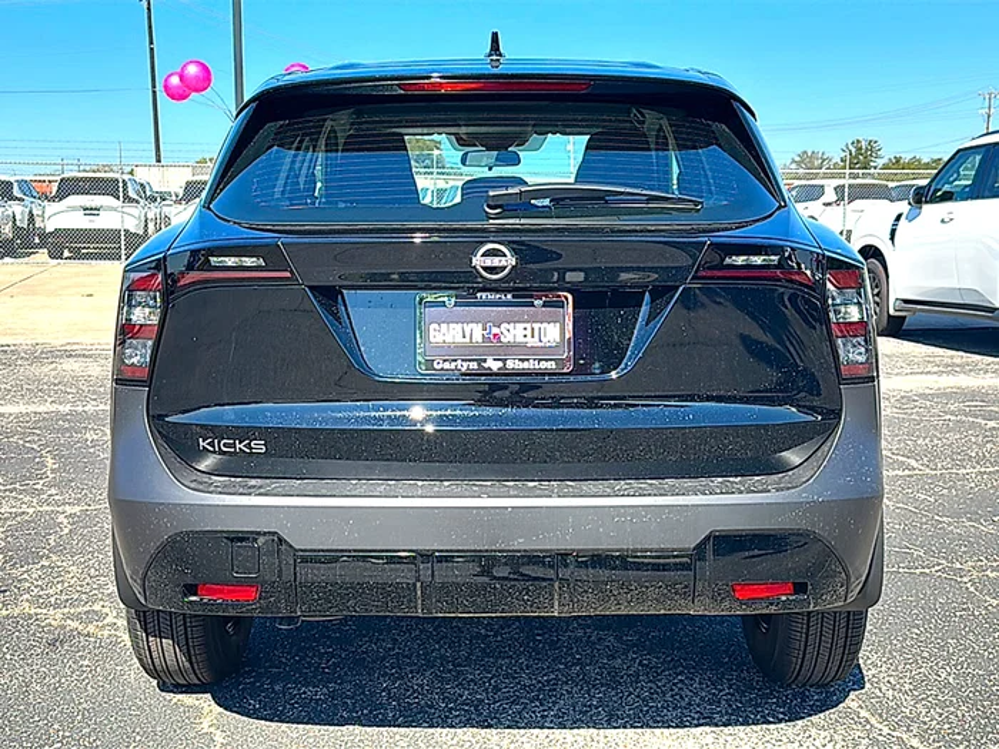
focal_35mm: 36
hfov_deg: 51.4
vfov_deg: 39.7
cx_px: 500
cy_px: 374
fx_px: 1039
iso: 80
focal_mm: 6.86
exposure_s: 1/2674
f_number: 1.78
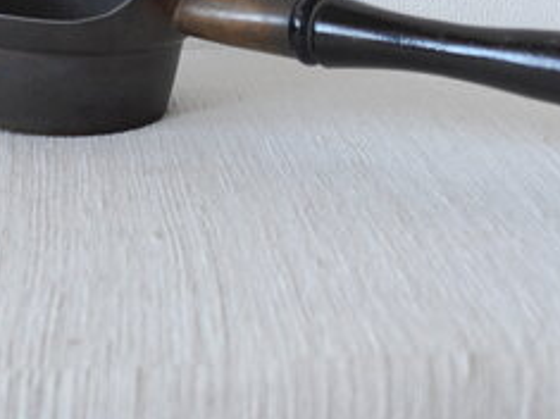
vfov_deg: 14.3
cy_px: -5
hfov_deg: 19.2
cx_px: 200
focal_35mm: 102
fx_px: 1649
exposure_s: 1/40
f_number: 5
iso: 400
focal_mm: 26
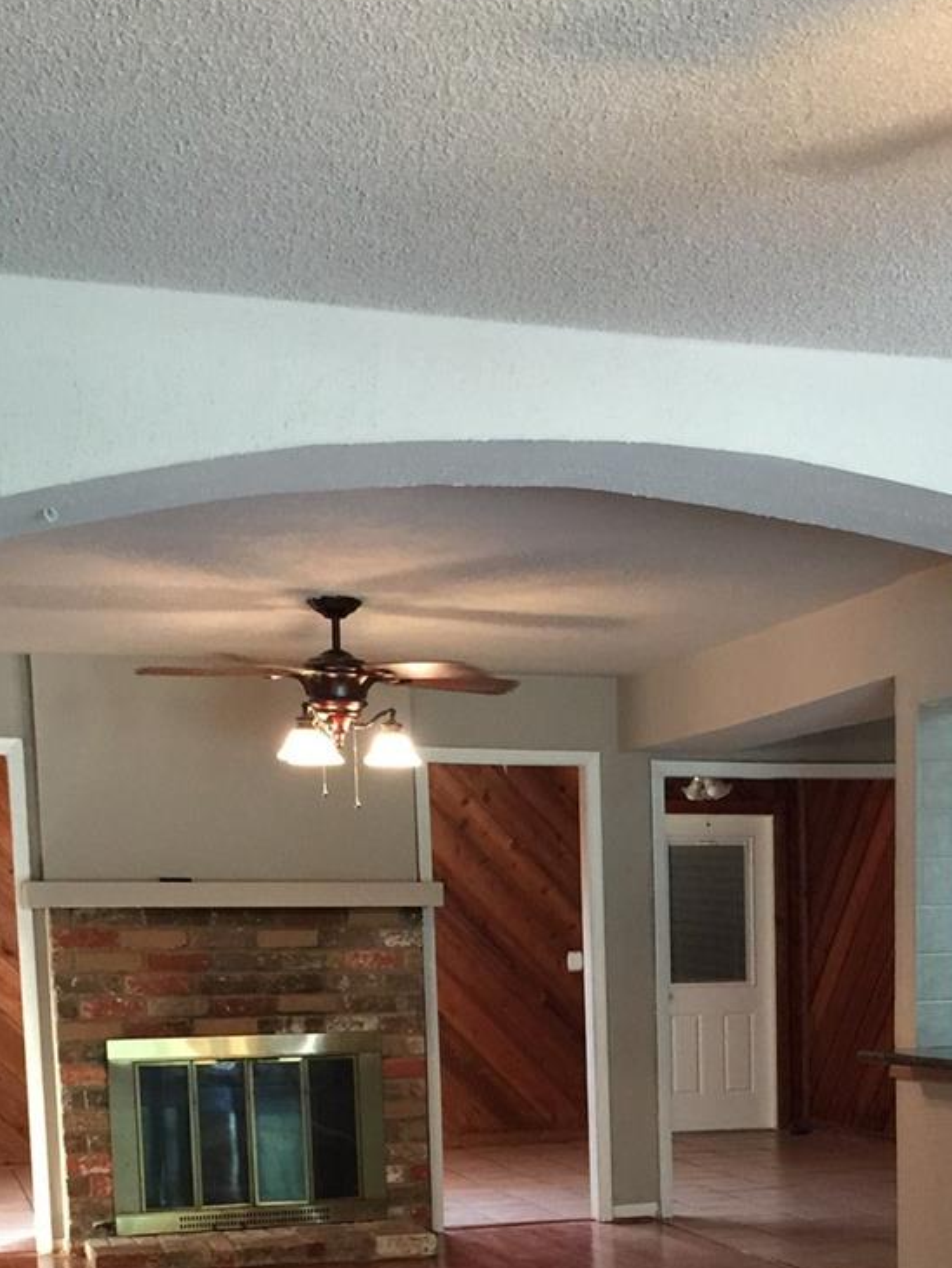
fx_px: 2236
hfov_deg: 23.7
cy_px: 1225
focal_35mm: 61
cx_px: 771
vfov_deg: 29.8
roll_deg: +0.6
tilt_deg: -5.7
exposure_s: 1/15
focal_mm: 4.15
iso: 100
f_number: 2.2
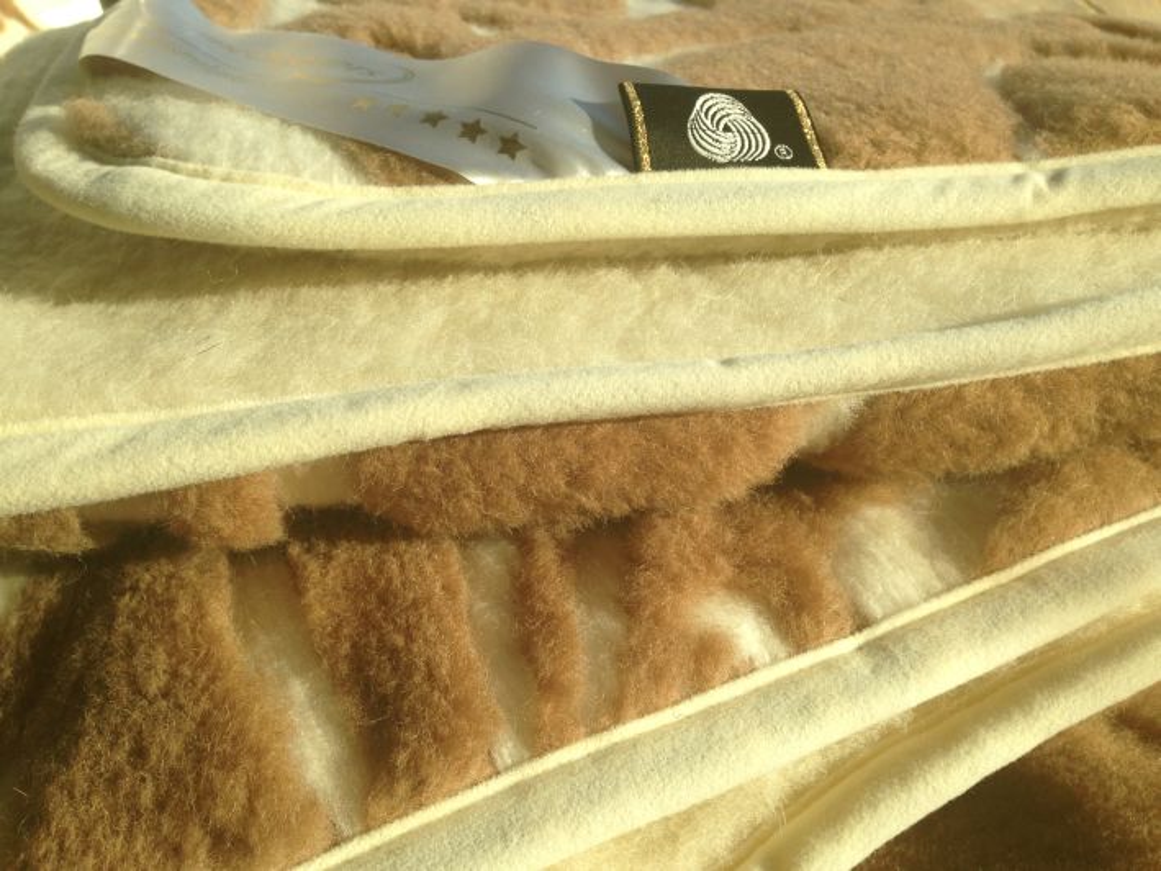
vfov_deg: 43.0
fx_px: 1107
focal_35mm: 33
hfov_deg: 55.3
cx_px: 580
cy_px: 436
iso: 50
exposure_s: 1/786
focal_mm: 4.13
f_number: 2.4
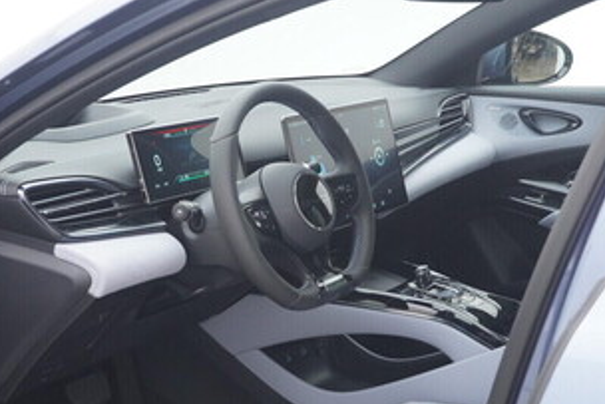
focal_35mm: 65
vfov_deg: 20.7
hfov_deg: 30.9
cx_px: 279
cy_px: 328
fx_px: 1093
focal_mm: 24
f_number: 6.3
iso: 1000
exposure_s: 1/60
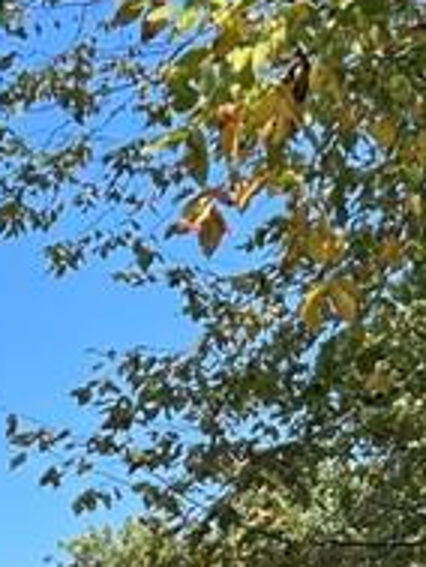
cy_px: 966
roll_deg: +2.3
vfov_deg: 12.9
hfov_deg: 10.5
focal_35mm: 141
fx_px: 2311
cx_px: 294
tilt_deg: +1.5
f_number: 1.5
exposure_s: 1/1488
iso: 50
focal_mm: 5.7
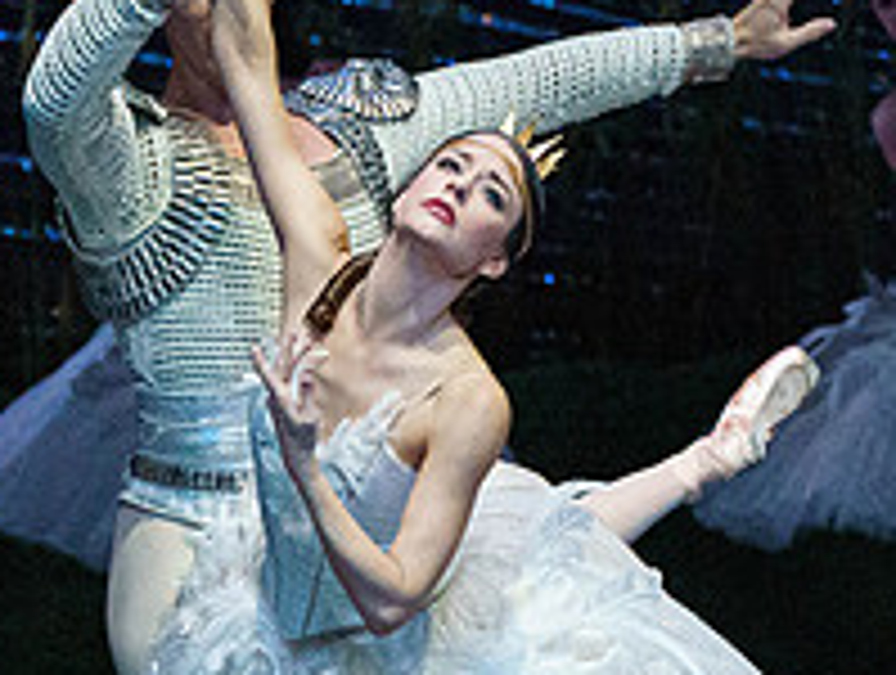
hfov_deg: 1.6
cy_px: 500
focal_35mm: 1238
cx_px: 348
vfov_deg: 1.2
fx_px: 32102
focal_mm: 358
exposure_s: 1/320
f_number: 5.6
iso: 8000
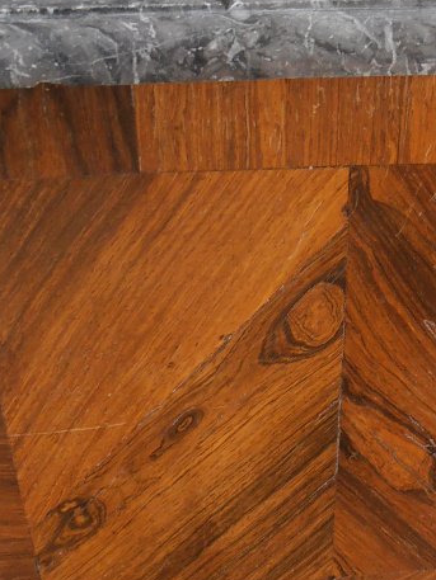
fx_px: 1058
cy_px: 343
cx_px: 318
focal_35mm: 63
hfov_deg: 23.1
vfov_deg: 30.6
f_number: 3
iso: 125
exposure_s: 1/8
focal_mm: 4.2
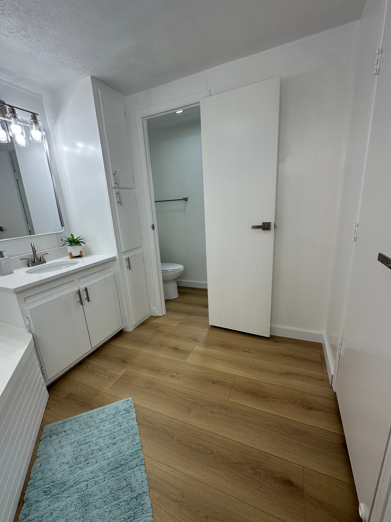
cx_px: 189
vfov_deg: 98.2
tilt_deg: -15.4
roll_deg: +3.9
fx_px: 226
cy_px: 267
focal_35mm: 15
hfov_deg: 81.7
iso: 40
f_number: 2.2
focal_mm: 2.22
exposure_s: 1/186
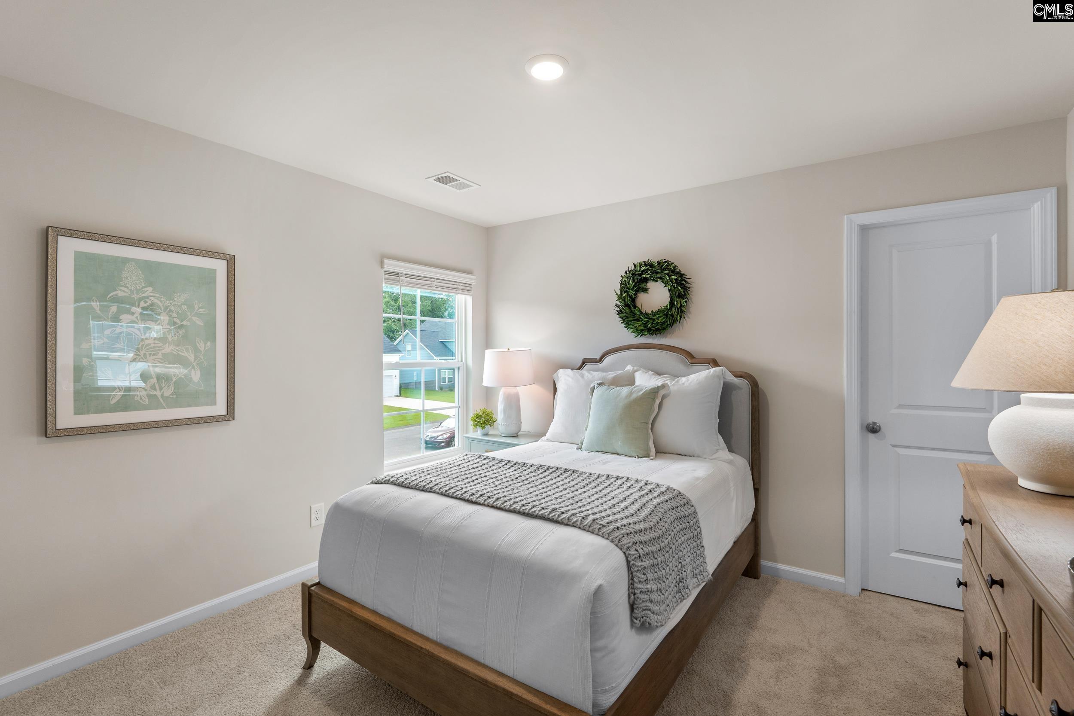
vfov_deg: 72.1
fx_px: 492
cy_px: 358
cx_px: 537
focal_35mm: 16
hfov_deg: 95.0
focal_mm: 11
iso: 200
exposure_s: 1/13
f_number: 5.6
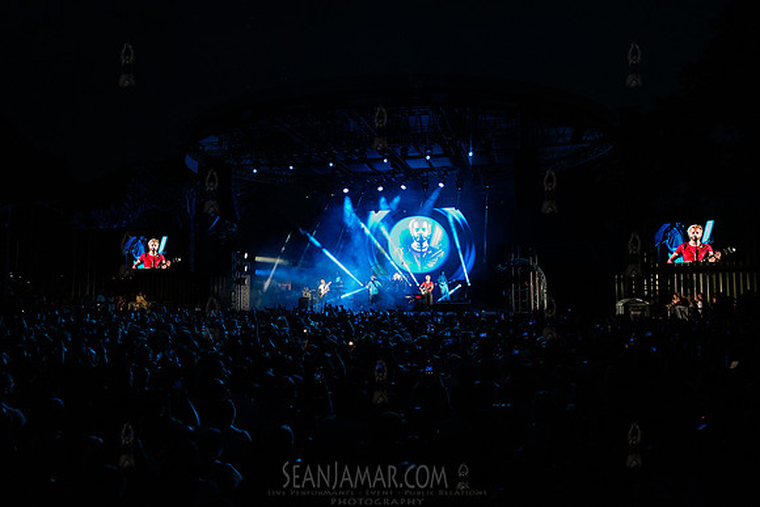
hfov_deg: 69.2
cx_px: 380
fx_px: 551
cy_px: 254
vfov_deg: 49.4
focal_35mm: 26
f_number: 3.5
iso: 6400
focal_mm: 26
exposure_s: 1/640
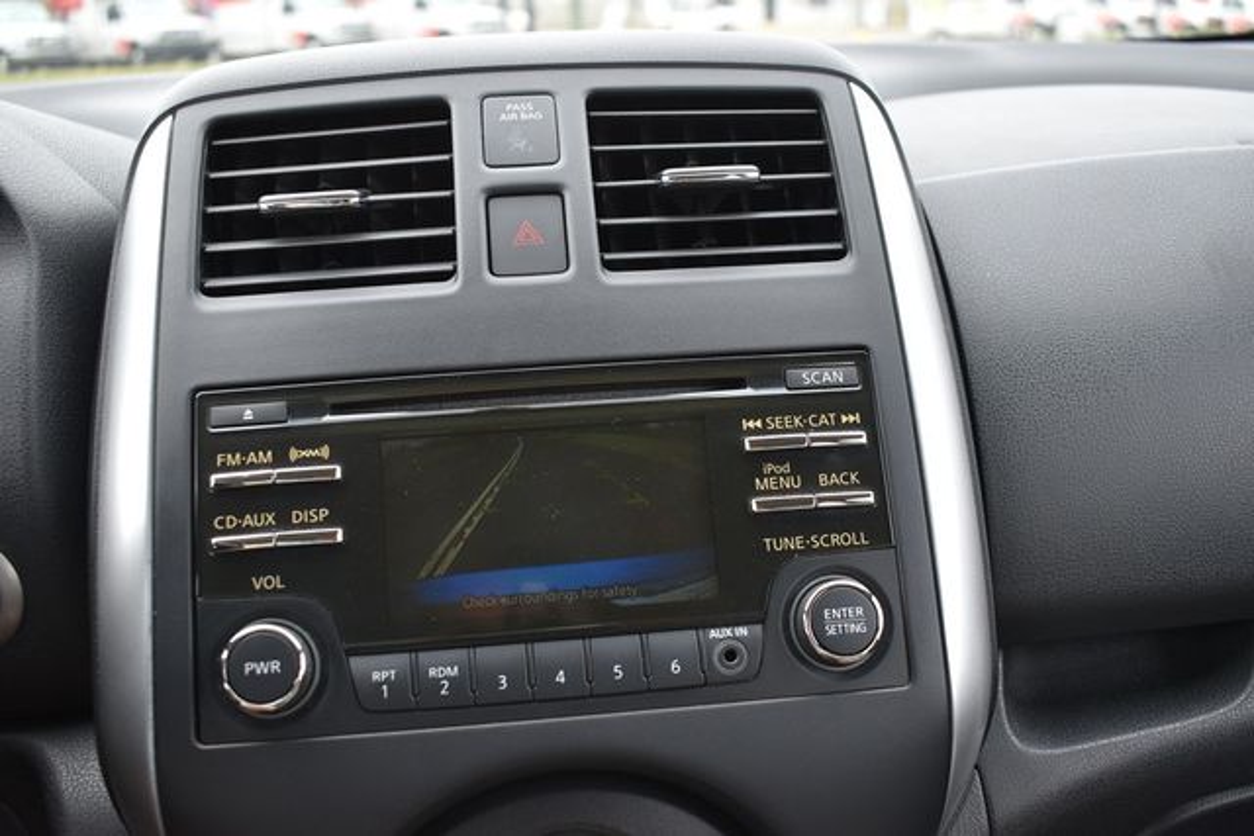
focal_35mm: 34
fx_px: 1202
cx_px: 627
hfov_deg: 55.1
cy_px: 418
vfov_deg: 38.4
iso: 400
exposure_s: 1/250
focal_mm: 23
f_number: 5
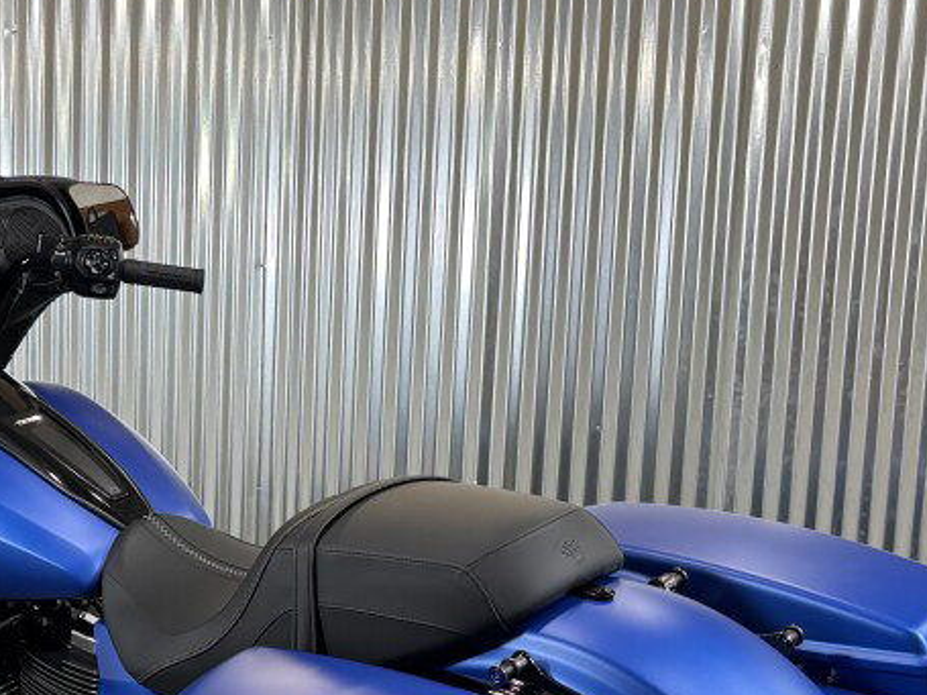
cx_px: 231
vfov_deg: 23.2
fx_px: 1633
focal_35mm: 61
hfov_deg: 31.1
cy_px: 671
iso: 125
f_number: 1.6
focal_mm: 5.96
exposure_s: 1/60
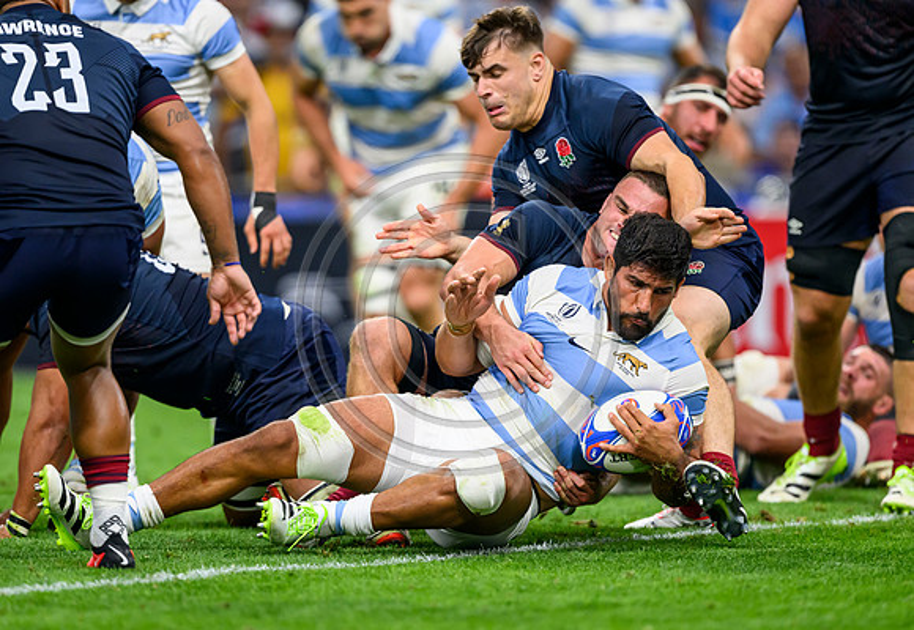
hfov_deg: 4.3
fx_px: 12163
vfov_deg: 3.0
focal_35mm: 474
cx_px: 367
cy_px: 365
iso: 3200
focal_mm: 400
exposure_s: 1/2000
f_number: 3.2
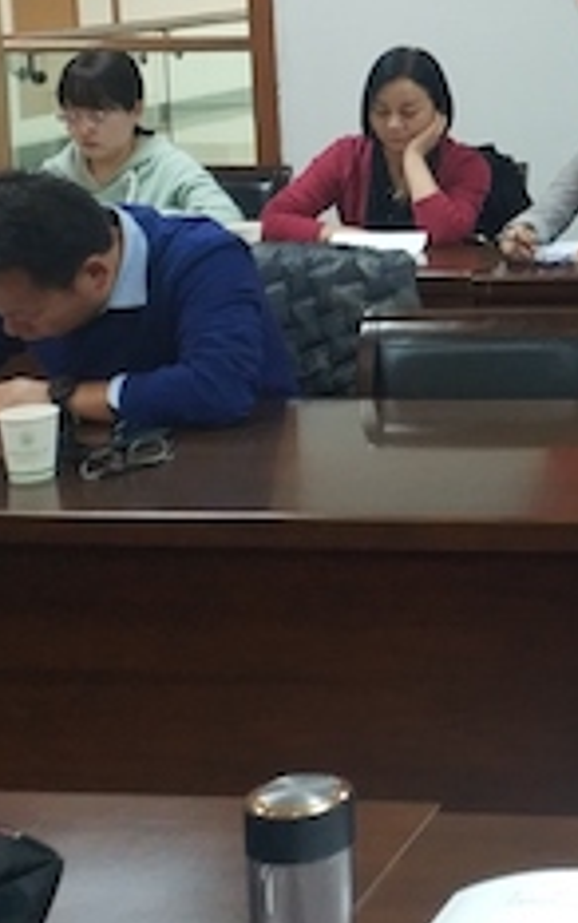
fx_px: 2340
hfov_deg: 12.9
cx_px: 1006
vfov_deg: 22.0
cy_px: 162
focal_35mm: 93
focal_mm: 4.5
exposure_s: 1/25
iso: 340
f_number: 2
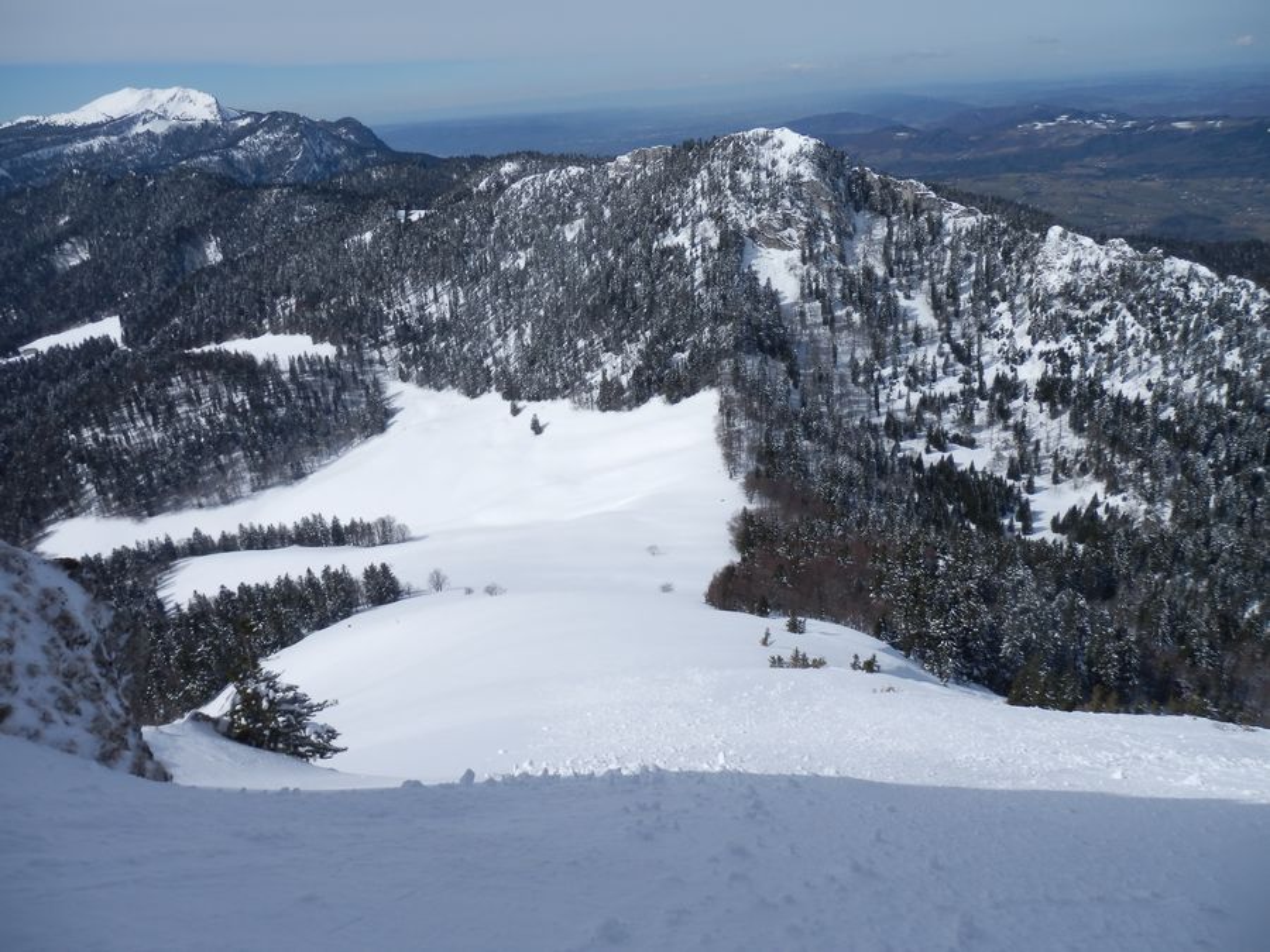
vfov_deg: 54.9
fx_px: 917
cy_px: 476
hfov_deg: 69.4
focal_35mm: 25
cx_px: 635
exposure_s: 1/320
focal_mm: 4.5
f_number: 8.7
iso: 80
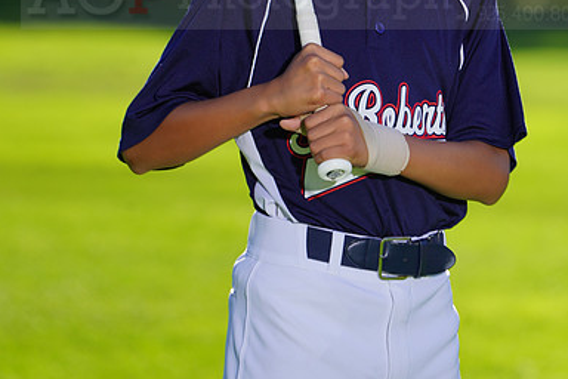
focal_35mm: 507
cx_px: 285
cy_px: -18
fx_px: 7999
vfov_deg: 2.7
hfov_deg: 4.1
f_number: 8
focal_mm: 336
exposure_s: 1/250
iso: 100
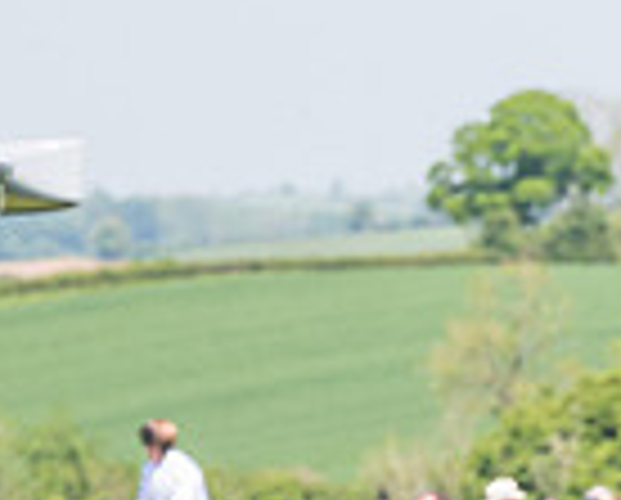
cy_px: 640
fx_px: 9964
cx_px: -633
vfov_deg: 2.9
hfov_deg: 3.5
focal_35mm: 541
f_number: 5
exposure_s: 1/1000
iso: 200
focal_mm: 79
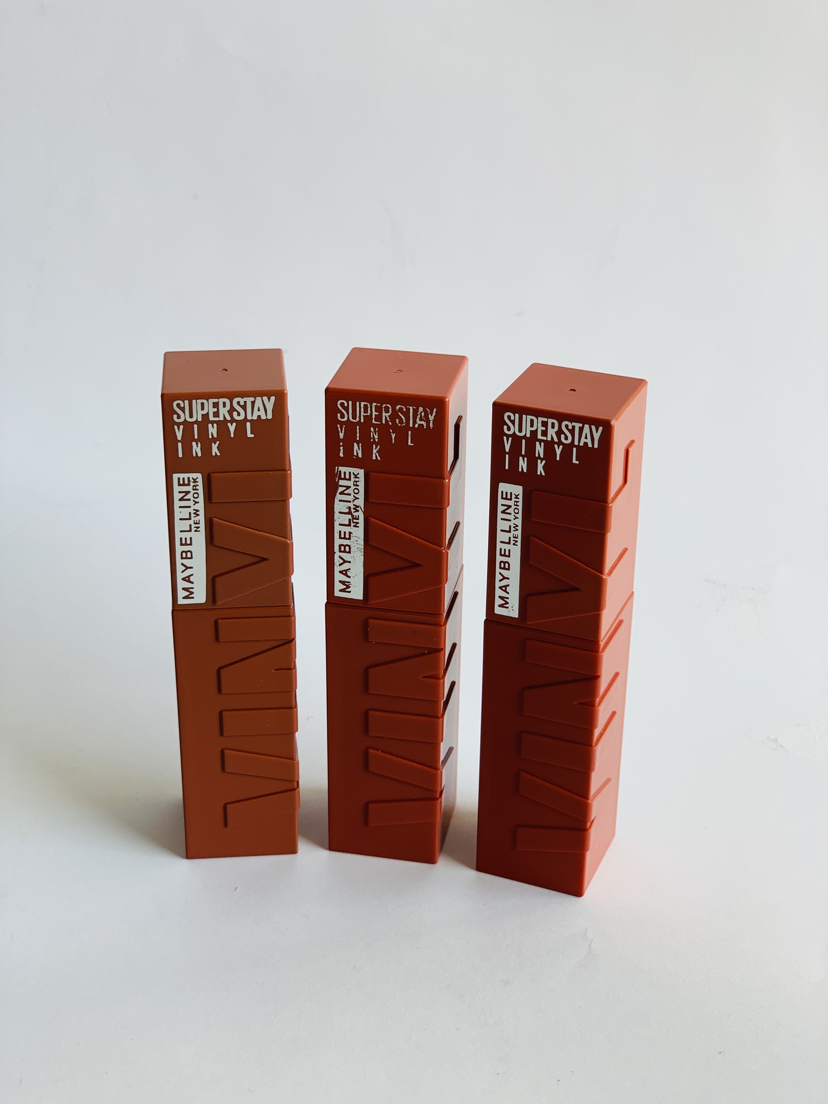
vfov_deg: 36.8
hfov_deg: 28.0
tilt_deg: -25.7
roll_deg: -1.2
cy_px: 552
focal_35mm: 52
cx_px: 414
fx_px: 1658
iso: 40
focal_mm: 6
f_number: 2.4
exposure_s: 1/122
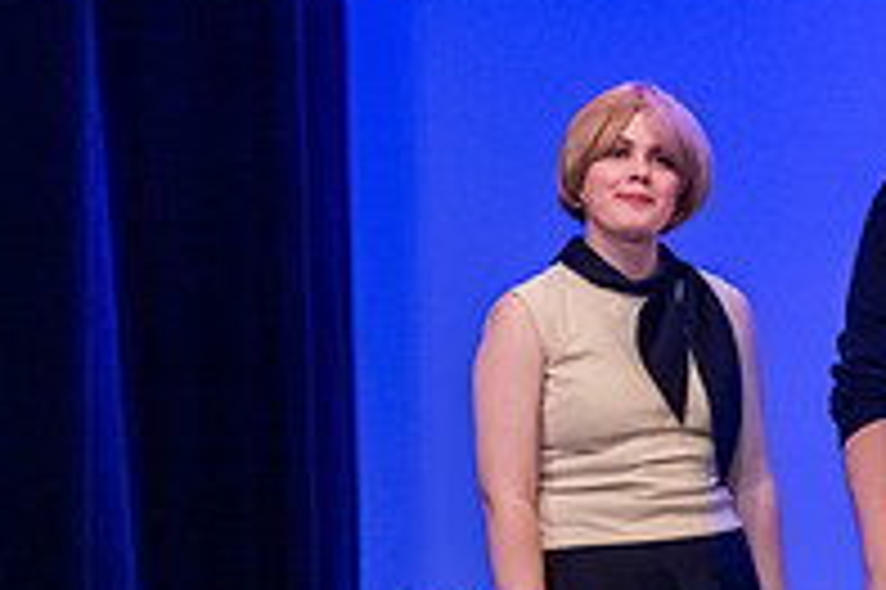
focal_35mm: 442
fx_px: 10869
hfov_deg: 4.7
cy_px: 480
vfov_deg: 3.1
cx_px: 908
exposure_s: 1/200
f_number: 3.2
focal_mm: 150
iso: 3200
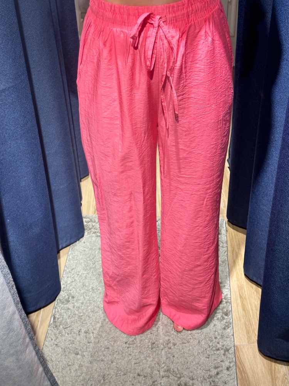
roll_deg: +3.0
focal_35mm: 48
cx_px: 144
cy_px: 193
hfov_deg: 30.3
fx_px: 534
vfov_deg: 39.7
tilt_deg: -36.8
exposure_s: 1/50
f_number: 1.78
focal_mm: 6.86
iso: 160
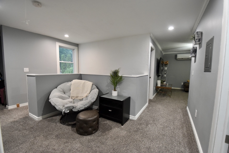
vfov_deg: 77.3
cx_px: 114
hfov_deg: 100.4
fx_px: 95
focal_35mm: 15
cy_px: 76
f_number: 3.5
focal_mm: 10
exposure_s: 1/60
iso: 1400
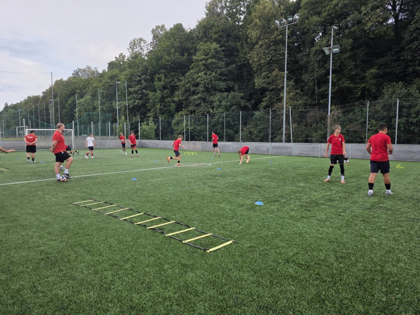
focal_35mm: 23
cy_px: 158
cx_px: 210
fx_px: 279
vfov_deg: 58.9
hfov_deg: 73.9
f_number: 1.7
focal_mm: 6.3
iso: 80
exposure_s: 1/1283
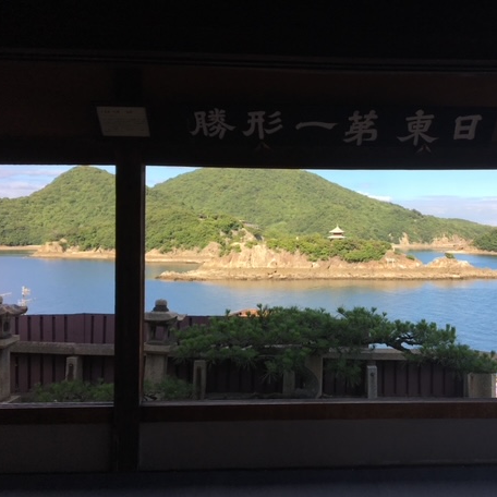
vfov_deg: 46.0
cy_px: 244
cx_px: 335
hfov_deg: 45.3
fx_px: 585
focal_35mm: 36
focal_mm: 4.15
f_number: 2.2
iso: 25
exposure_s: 1/705
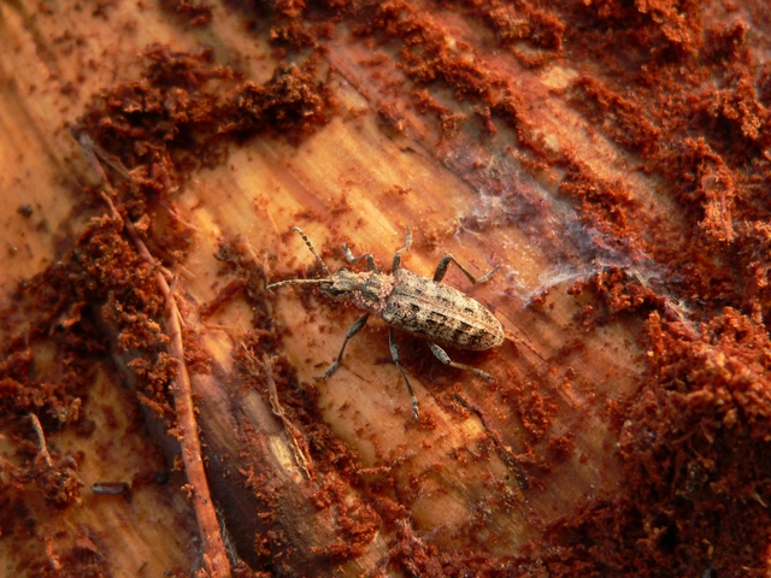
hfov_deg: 26.3
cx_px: 386
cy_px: 289
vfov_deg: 19.9
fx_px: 1648
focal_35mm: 74
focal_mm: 12.3
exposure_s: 1/30
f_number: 2.8
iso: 100
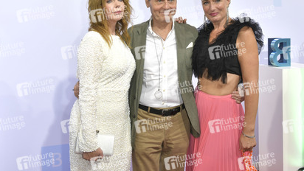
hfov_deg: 51.5
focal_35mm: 39
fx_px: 314
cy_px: 69
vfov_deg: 30.4
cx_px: 163
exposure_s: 1/160
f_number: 7.1
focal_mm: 34
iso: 320
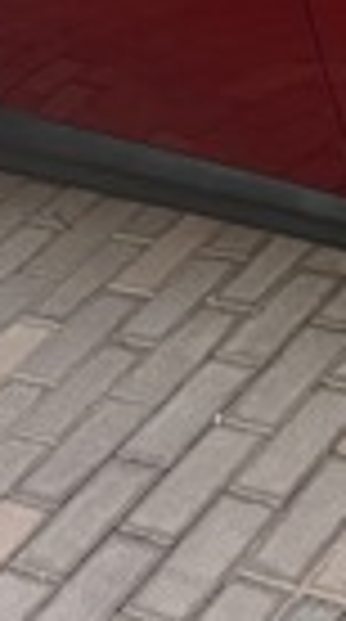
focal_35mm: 114
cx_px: 562
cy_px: -261
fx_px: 1871
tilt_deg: -19.0
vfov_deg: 17.3
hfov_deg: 10.1
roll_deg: +16.2
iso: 800
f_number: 1.78
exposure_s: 1/50
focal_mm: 6.76
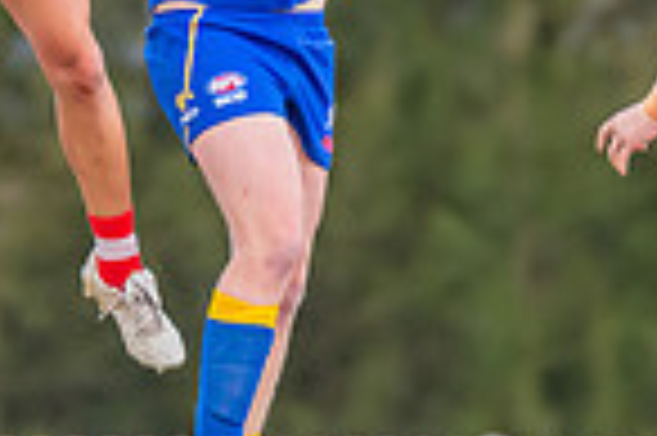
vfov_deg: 0.6
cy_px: -167
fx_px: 39138
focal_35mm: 2147
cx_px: 248
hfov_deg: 1.0
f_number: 4
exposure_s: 1/1250
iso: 1400
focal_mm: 420
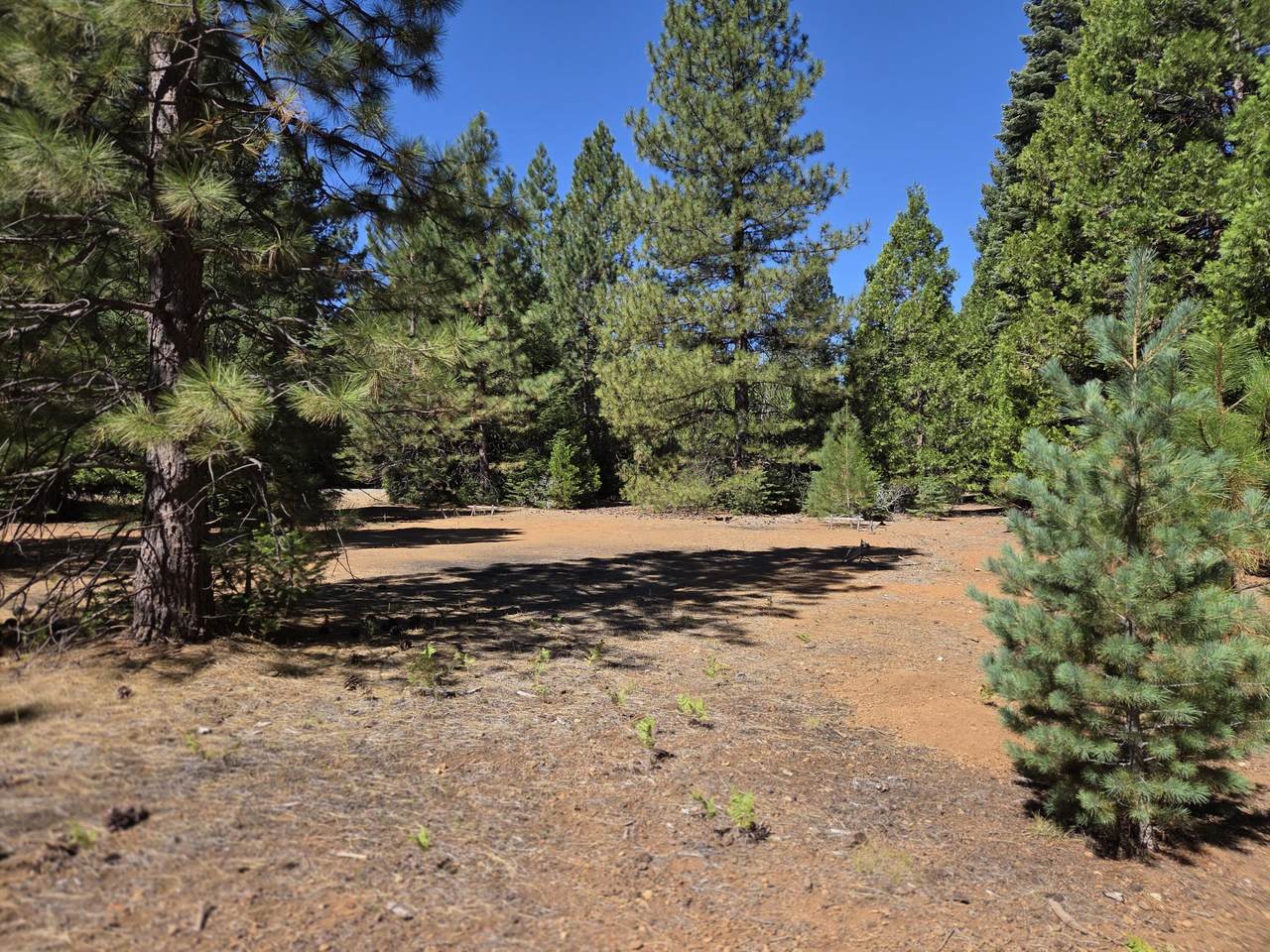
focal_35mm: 23
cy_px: 476
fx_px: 844
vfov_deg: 58.9
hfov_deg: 73.9
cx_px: 635
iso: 80
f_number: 1.8
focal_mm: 5.4
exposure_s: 1/3345
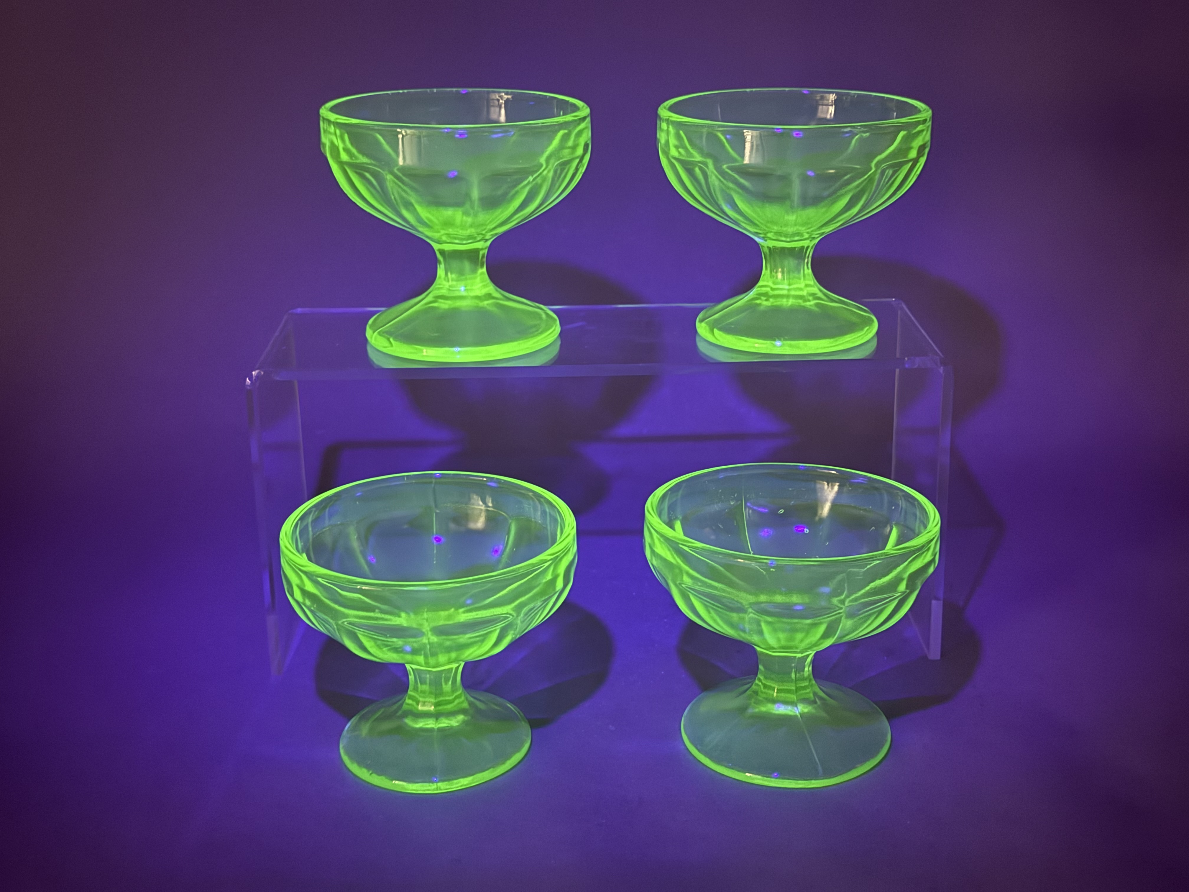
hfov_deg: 39.7
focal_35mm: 48
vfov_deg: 30.3
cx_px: 594
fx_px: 1649
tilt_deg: -18.8
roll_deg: +0.8
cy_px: 446
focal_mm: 6.76
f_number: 1.78
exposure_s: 1/10
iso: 800
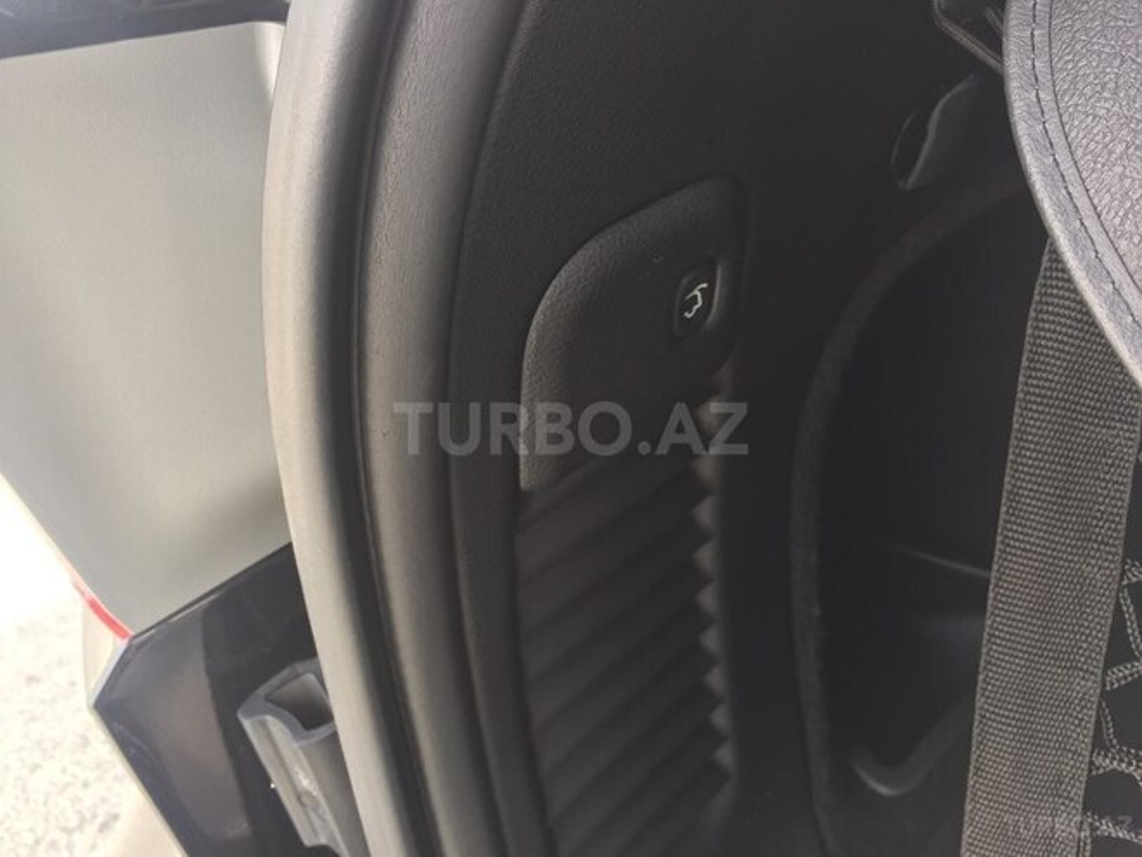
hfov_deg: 61.7
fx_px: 957
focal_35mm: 29
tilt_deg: -39.3
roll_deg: +5.0
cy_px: 428
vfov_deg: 48.2
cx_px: 571
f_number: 2.2
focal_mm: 4.15
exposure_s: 1/50
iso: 40
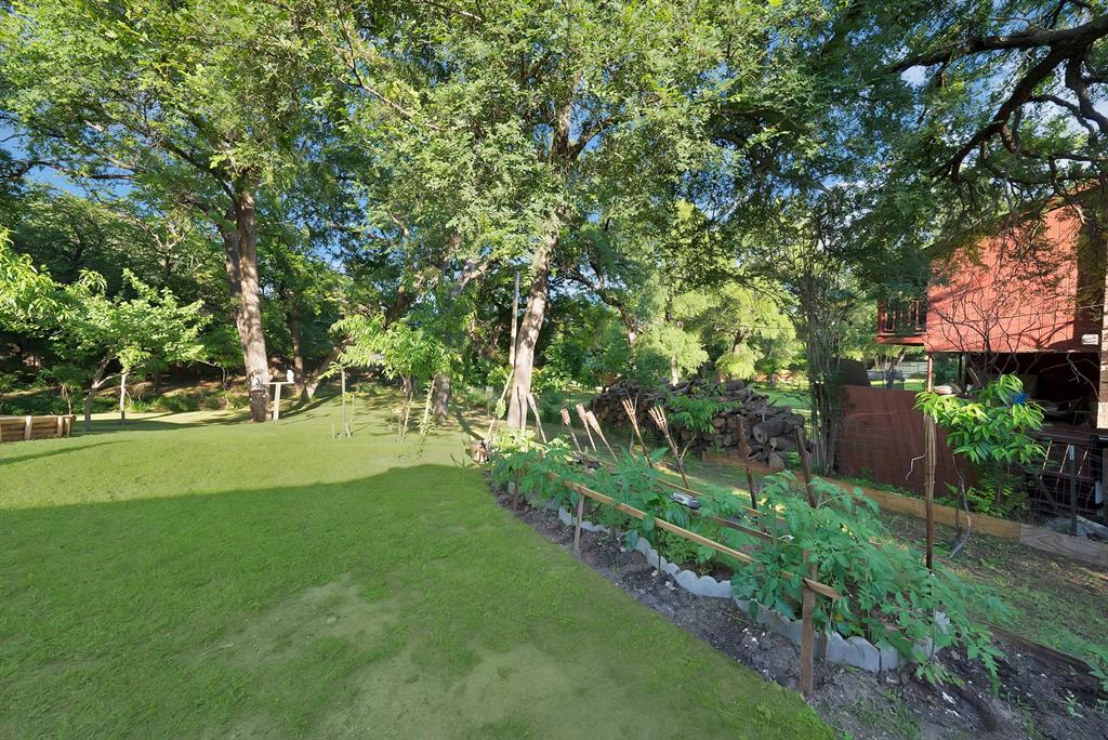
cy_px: 370
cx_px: 554
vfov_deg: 90.1
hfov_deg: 112.6
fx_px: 370
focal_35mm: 12
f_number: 10
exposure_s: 1/80
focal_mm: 12
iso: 640
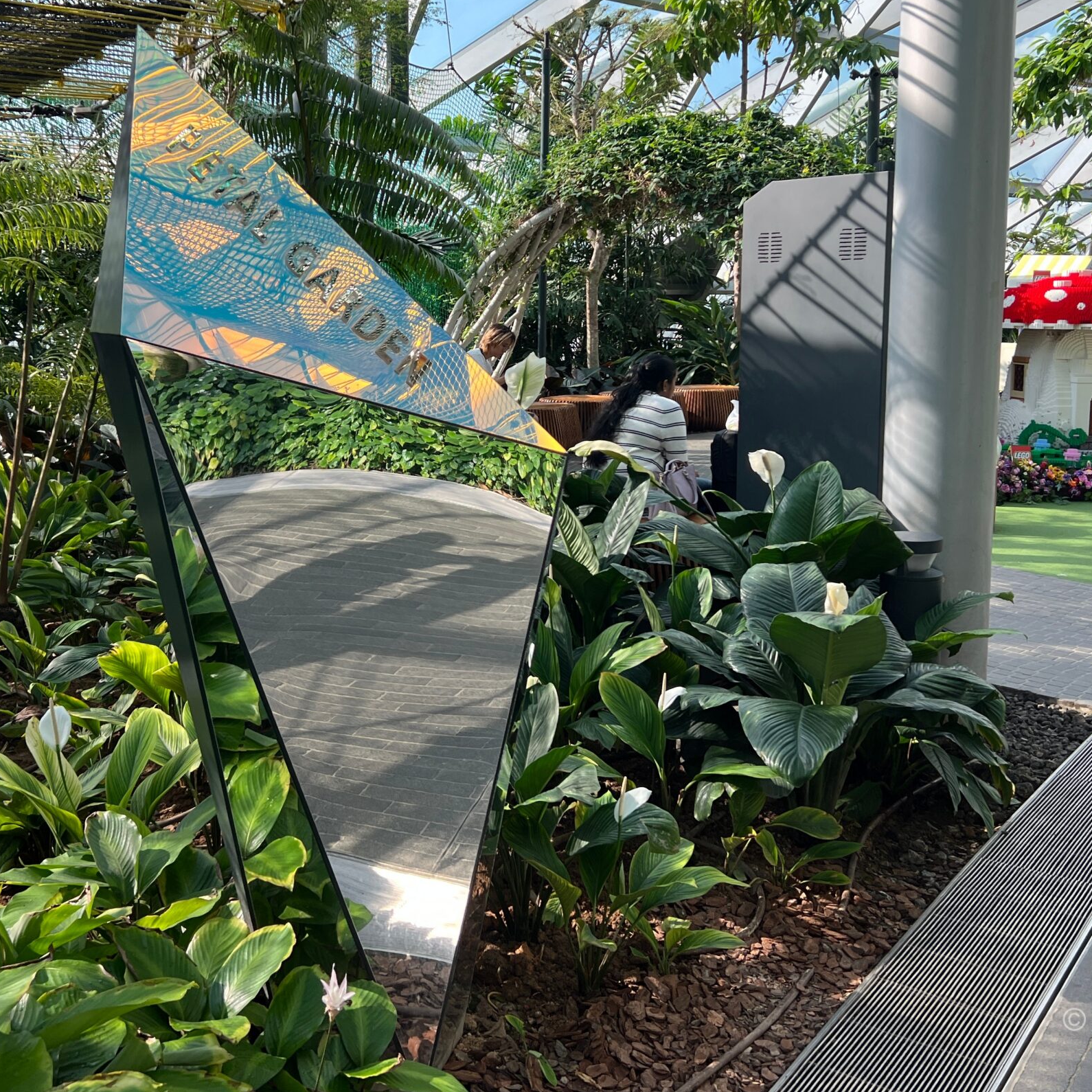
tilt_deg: -5.1
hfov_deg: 44.9
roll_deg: -1.8
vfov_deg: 44.7
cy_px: 436
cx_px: 486
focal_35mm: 37
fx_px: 1321
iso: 50
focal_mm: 5.7
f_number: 1.5
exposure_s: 1/461
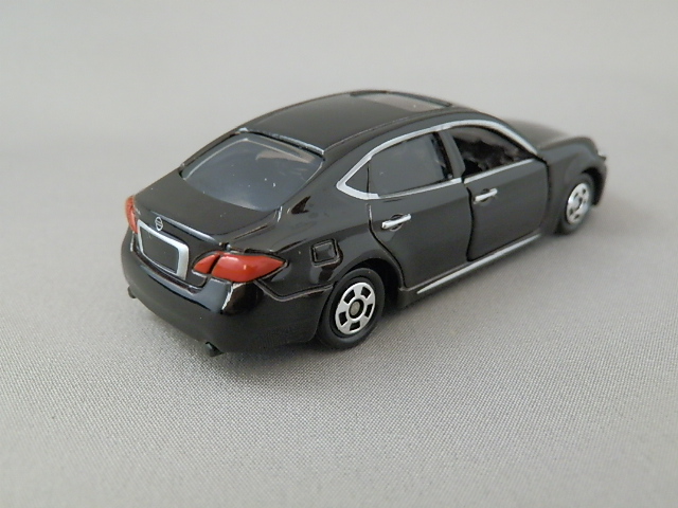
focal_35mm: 34
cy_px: 254
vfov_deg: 41.8
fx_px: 666
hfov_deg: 54.0
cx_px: 339
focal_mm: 6.17
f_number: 3.5
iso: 250
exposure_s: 1/8
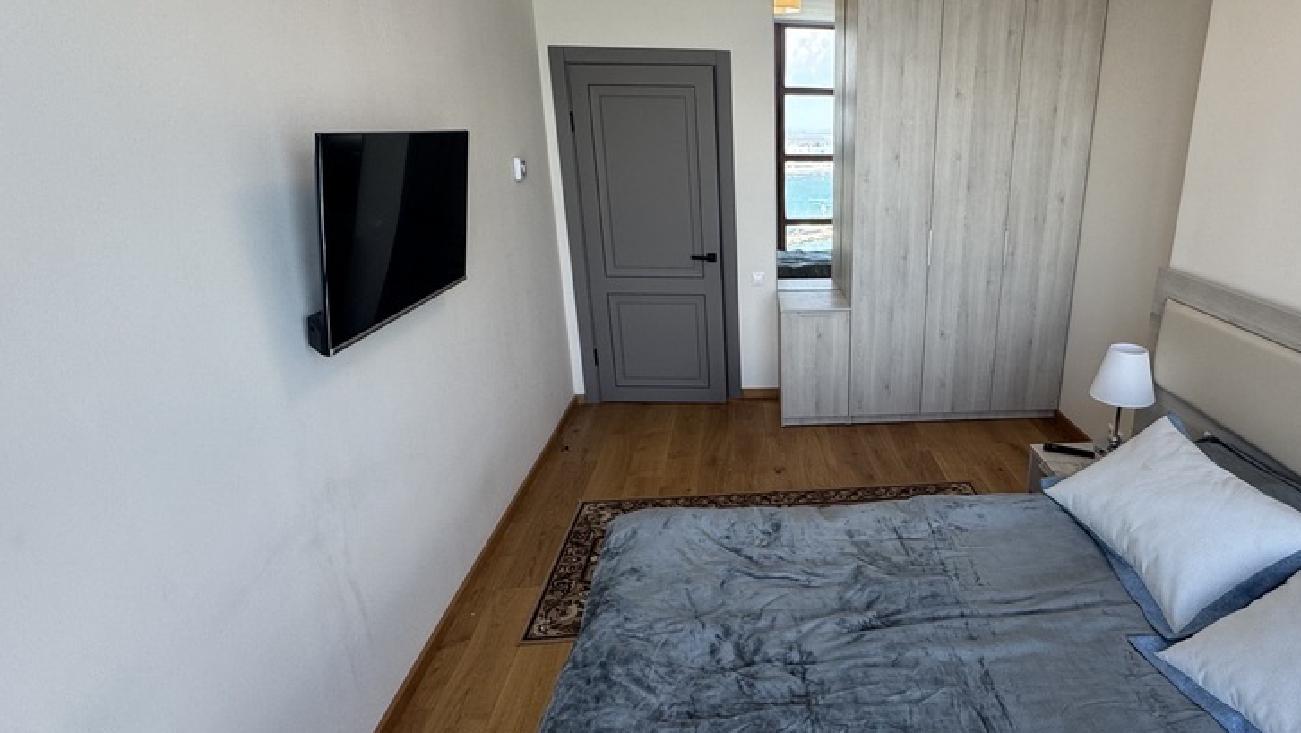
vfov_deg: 53.6
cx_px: 842
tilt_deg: -17.9
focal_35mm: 21
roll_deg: -0.7
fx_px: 725
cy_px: 366
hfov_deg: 81.6
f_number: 2.2
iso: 100
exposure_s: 1/99
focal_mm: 2.22
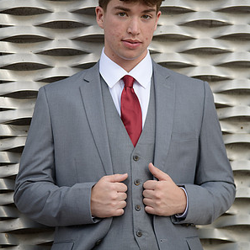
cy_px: 110
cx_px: 125
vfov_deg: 9.4
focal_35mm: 187
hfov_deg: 9.4
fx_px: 1528
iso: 250
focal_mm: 145
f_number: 2.8
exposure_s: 1/1250
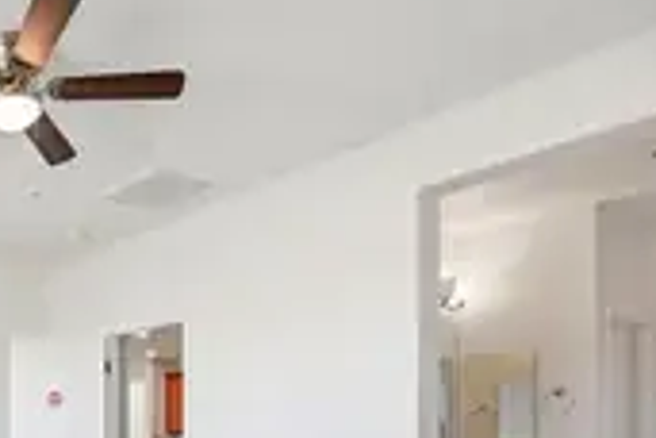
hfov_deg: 43.2
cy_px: 451
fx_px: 638
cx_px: -54
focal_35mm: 35
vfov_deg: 34.0
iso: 500
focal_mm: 15
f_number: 10
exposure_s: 1/160
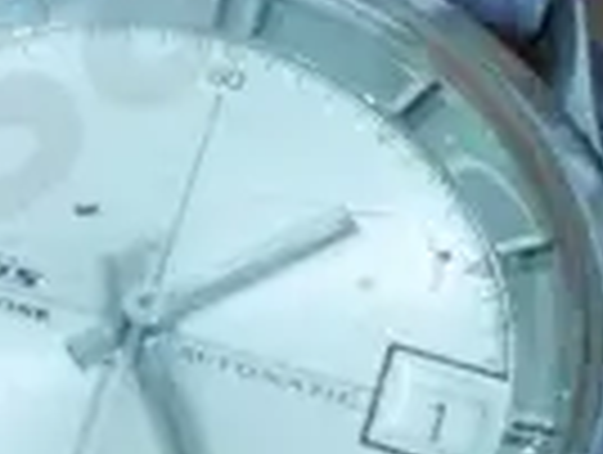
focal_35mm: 457
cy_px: -173
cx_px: 356
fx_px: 7975
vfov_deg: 3.3
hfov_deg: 4.3
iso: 1000
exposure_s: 1/60
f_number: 5.4
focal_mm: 30
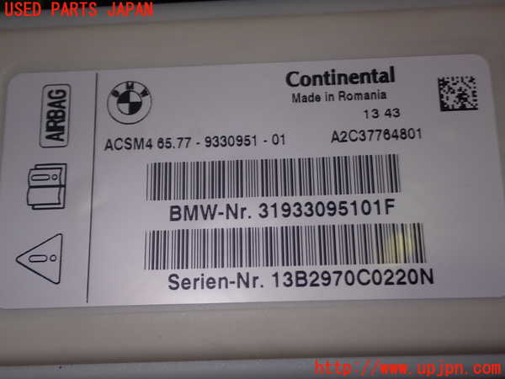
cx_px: 252
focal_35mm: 47
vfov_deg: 30.9
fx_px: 686
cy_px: 190
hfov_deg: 40.4
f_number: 9
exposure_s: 1/50
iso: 125
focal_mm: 8.4
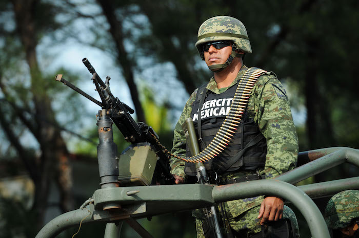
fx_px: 2988
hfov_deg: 6.9
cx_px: 180
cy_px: 119
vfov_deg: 4.6
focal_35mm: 300
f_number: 3.5
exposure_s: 1/1600
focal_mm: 200
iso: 250
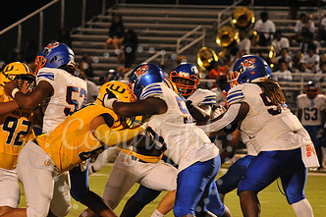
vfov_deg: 3.9
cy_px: 139
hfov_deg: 5.9
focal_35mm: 349
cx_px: 138
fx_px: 3159
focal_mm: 200
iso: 3200
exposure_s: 1/160
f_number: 5.6
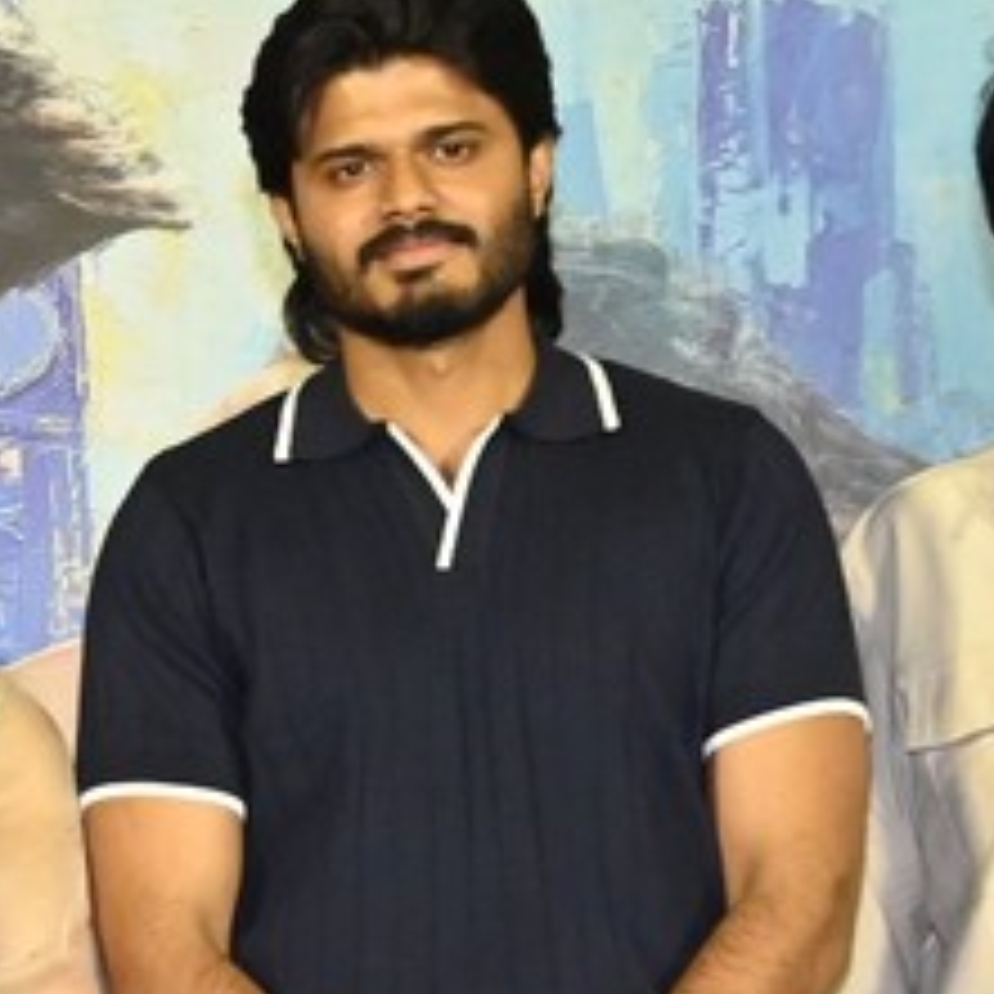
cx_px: -432
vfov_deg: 9.1
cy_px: 1210
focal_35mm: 189
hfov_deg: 9.1
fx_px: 6140
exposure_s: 1/200
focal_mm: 32
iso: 3200
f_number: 5.6
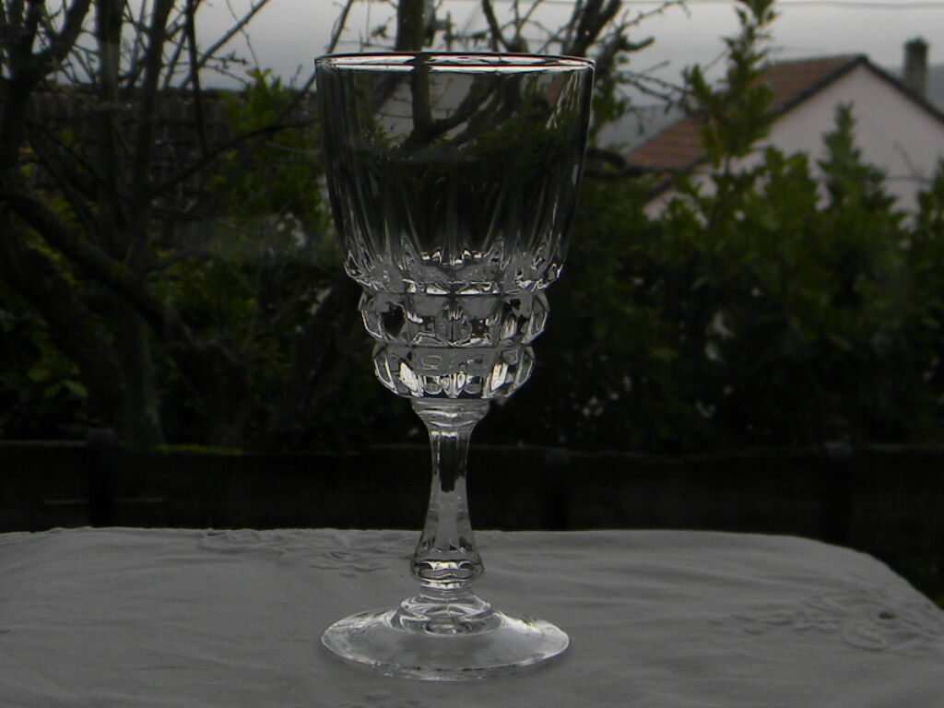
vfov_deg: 49.7
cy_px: 354
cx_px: 472
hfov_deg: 63.4
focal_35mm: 28
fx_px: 764
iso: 80
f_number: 3.5
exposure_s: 1/199
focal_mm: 5
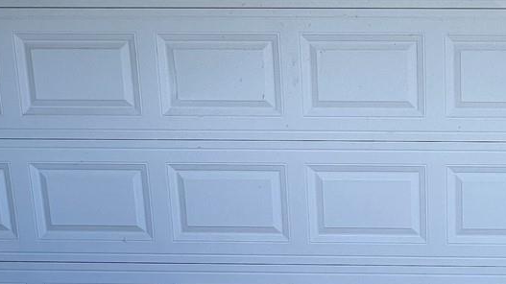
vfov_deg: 27.7
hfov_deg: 41.1
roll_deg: +0.3
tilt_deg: -9.8
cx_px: 511
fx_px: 577
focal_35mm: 43
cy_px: 160
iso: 32
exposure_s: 1/329
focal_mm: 1.57
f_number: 1.8
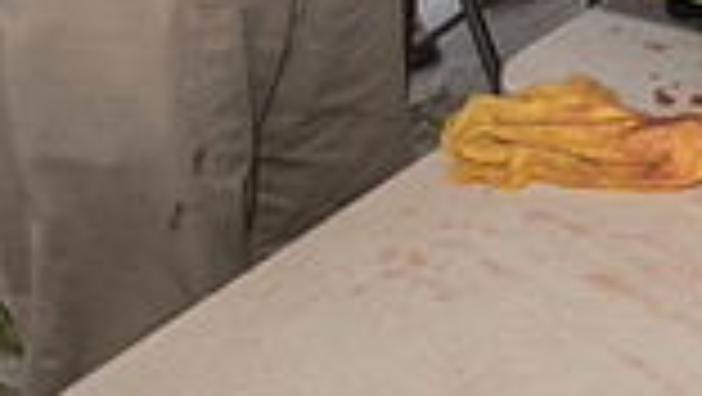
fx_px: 1378
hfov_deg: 24.5
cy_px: -268
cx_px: 940
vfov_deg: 14.7
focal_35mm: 74
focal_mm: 19
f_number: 5.6
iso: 250
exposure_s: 1/200
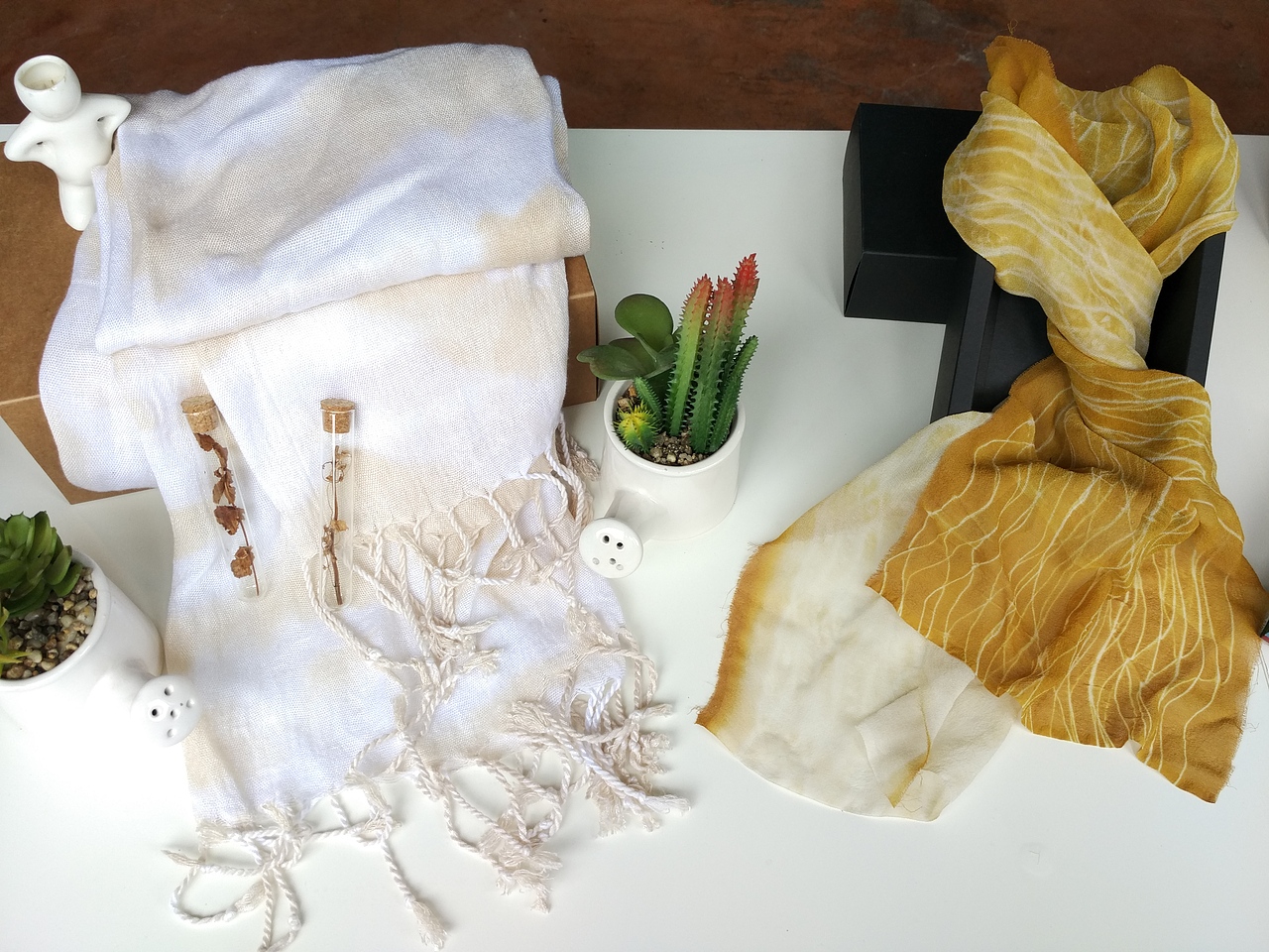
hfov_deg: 60.0
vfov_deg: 46.8
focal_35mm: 30
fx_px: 1100
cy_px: 476
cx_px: 634
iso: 116
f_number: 2
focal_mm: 4.12
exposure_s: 1/100
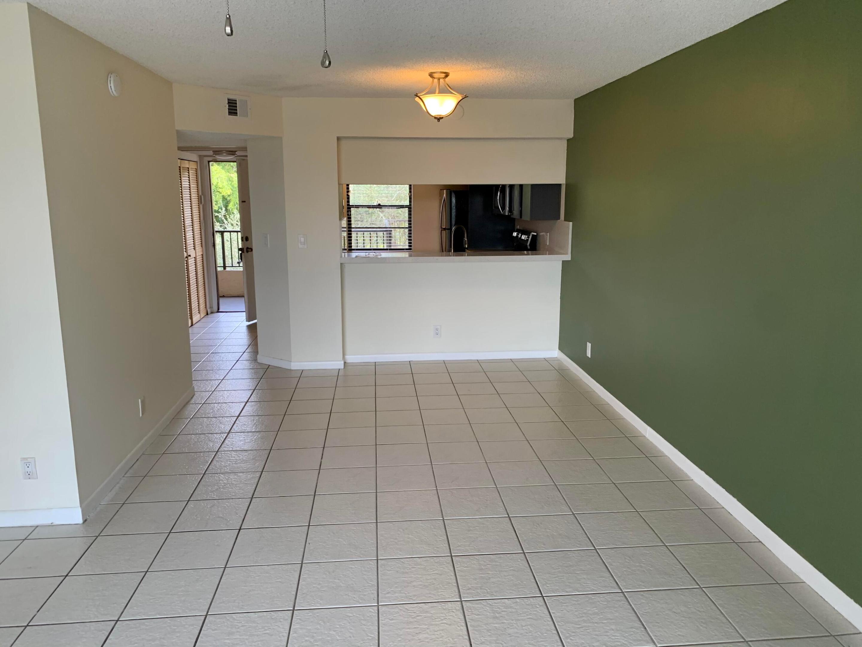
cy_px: 324
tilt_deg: -11.2
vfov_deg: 53.1
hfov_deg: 67.3
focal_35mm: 26
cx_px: 431
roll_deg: +0.9
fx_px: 647
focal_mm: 4.25
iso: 100
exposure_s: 1/121
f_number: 1.8
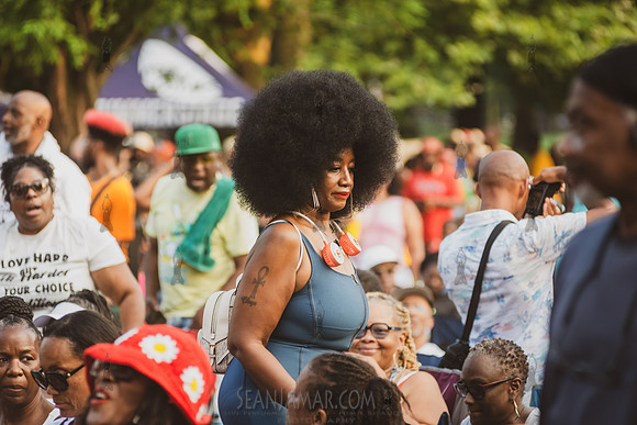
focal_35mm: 200
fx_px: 3540
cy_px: 212
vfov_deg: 6.9
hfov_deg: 10.3
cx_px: 318
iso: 1000
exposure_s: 1/400
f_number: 4.5
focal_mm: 200
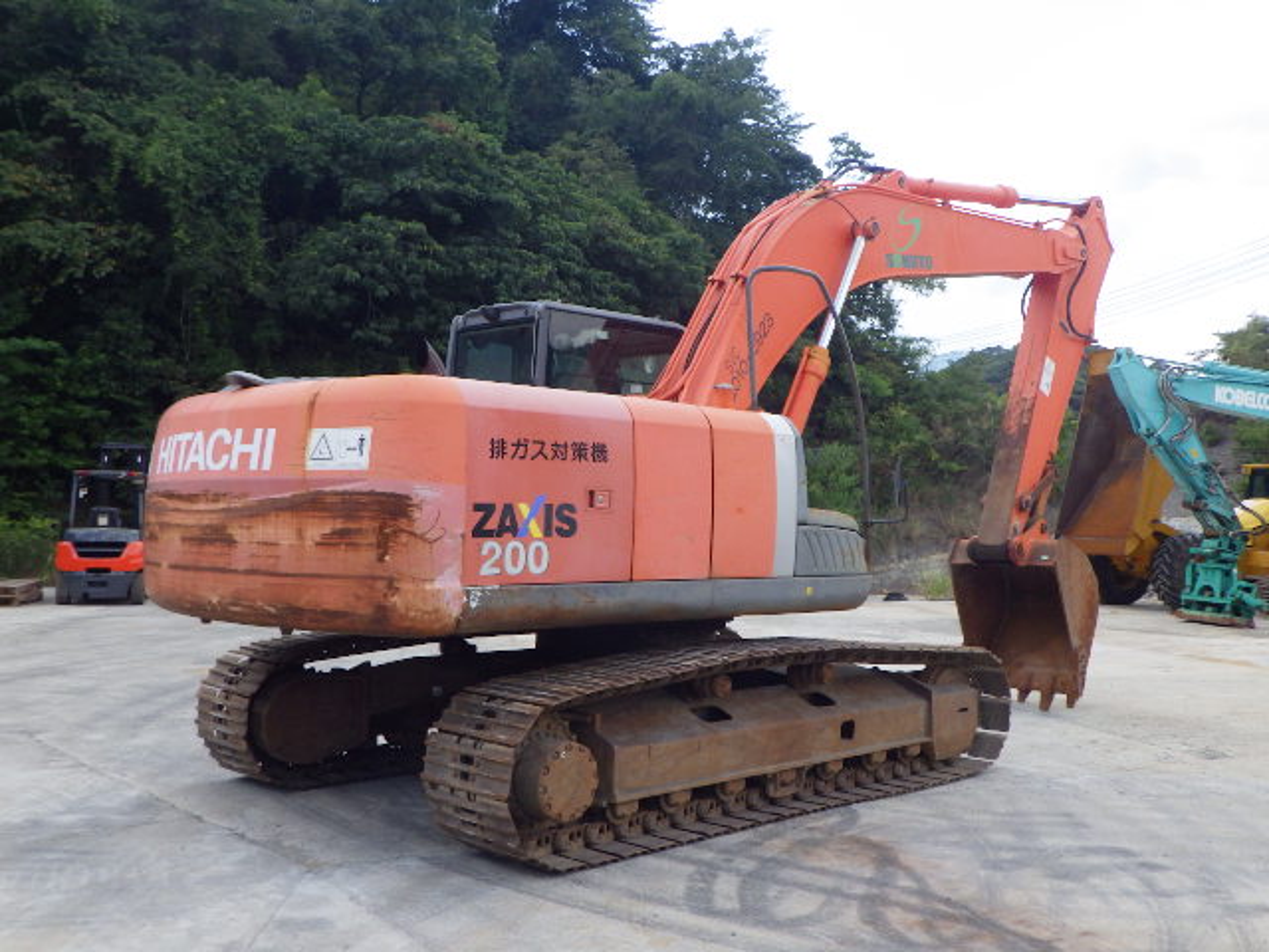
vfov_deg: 41.8
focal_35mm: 34
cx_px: 634
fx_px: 1246
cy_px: 476
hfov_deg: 54.0
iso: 250
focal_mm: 6.1
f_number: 4.6
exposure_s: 1/400
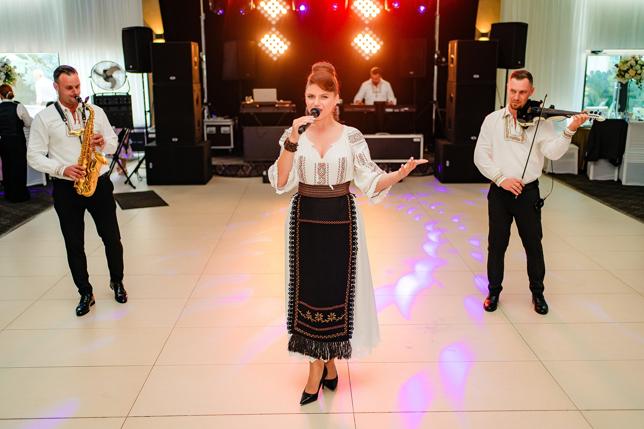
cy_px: 214
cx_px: 322
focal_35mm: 35
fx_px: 626
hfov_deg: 54.4
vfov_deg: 37.9
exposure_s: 1/200
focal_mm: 35
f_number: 1.8
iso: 640
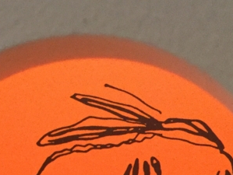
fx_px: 714
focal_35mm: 106
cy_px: 283
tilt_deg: +6.8
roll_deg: +1.8
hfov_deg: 18.1
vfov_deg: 13.0
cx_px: 4
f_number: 2.4
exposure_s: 1/30
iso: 125
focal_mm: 3.3
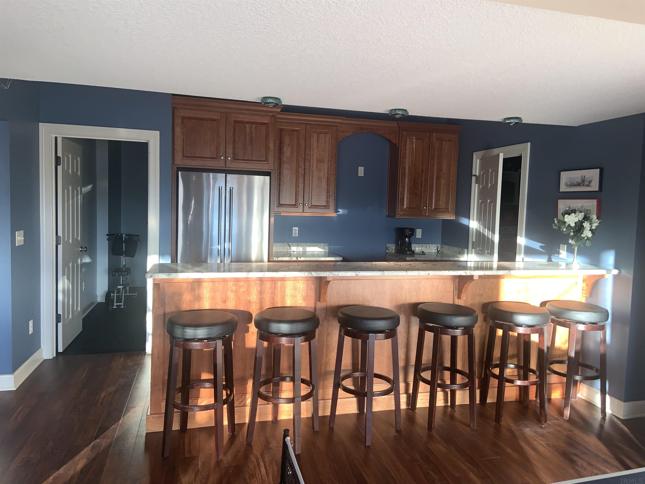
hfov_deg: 67.3
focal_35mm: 26
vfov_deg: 53.1
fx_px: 484
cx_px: 322
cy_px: 242
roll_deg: -2.5
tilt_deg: -2.7
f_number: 1.8
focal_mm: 4.25
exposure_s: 1/28
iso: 25
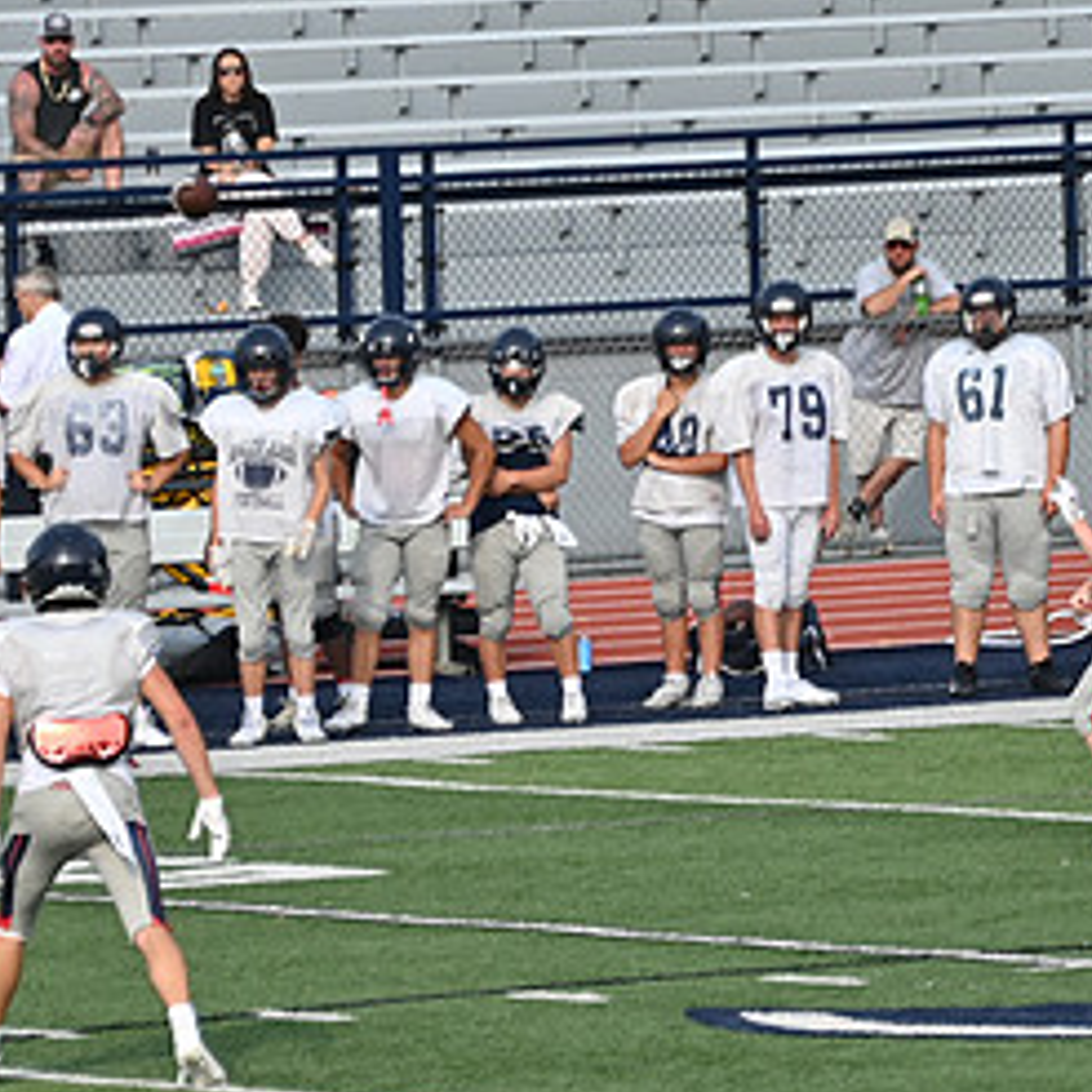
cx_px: 1128
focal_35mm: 541
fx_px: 19308
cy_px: 553
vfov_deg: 3.2
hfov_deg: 3.2
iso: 180
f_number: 5.6
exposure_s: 1/800
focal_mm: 180
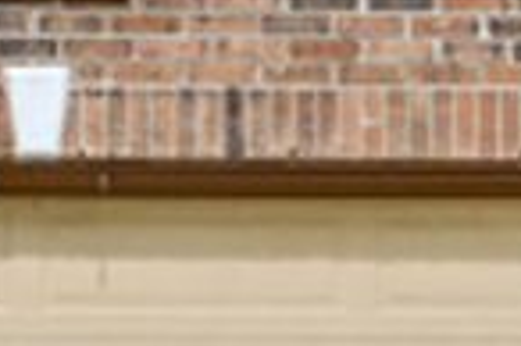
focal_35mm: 204
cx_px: -196
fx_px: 2949
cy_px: 34
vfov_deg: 6.7
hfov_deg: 9.9
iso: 400
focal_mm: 29
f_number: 8
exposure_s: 1/500
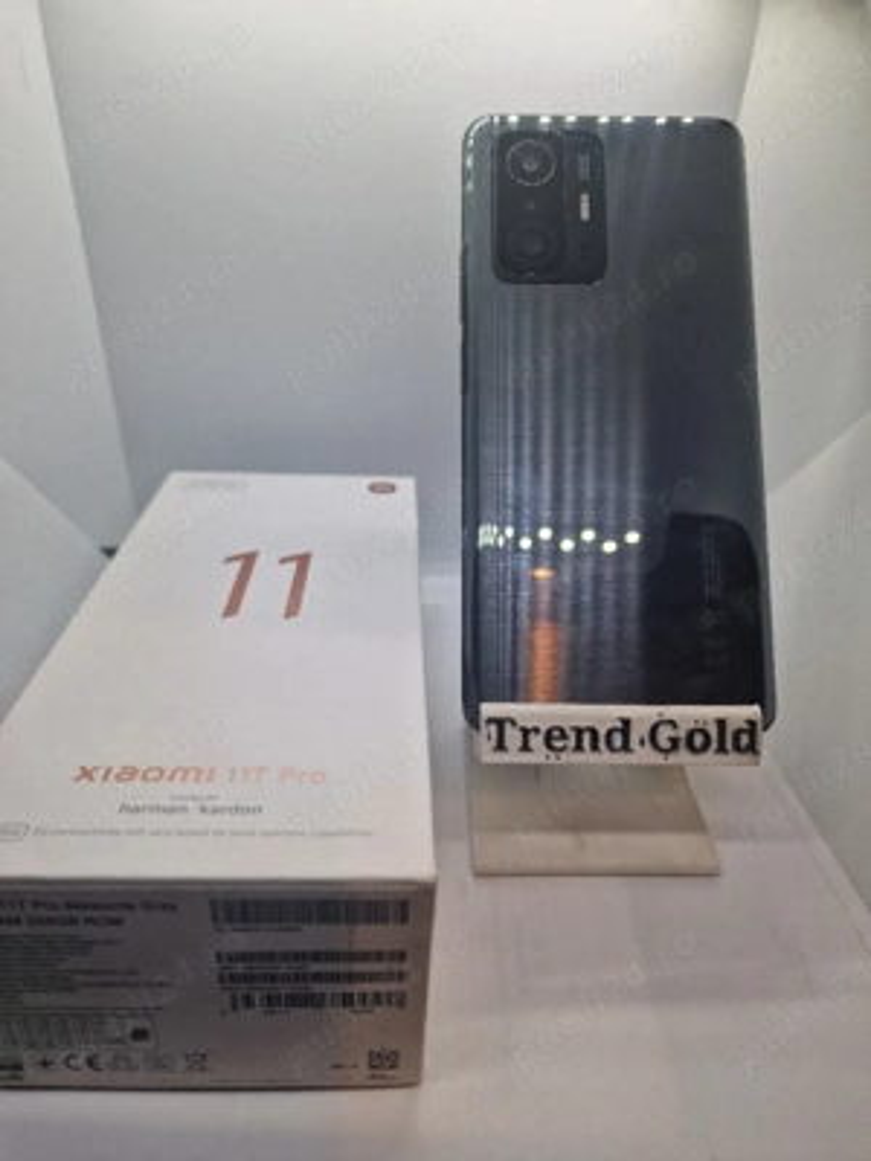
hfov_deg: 58.9
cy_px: 580
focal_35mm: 23
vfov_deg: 73.9
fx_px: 772
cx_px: 436
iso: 50
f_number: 1.8
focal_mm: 6.4
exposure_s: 1/154
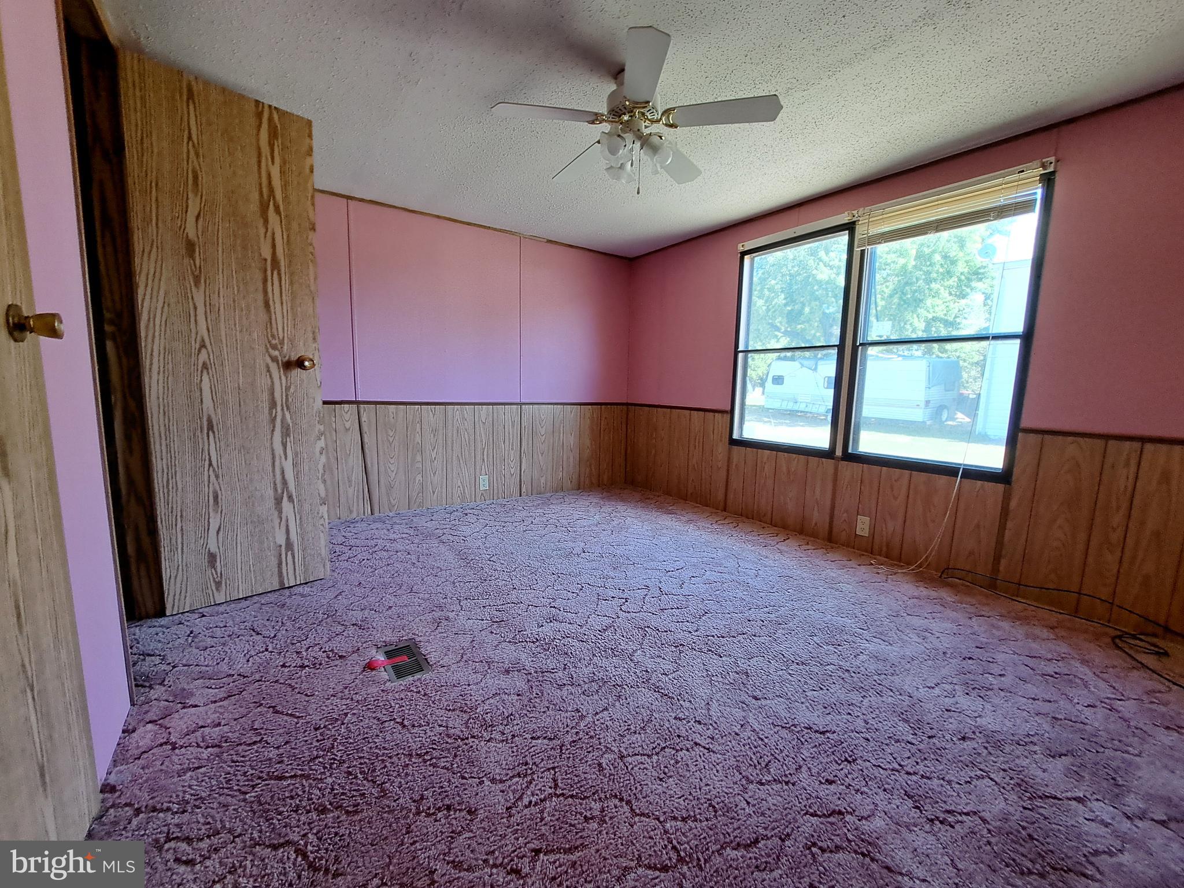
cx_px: 592
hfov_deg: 106.2
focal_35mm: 13
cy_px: 444
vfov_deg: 89.9
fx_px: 445
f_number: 2.2
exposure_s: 1/50
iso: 64
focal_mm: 1.74
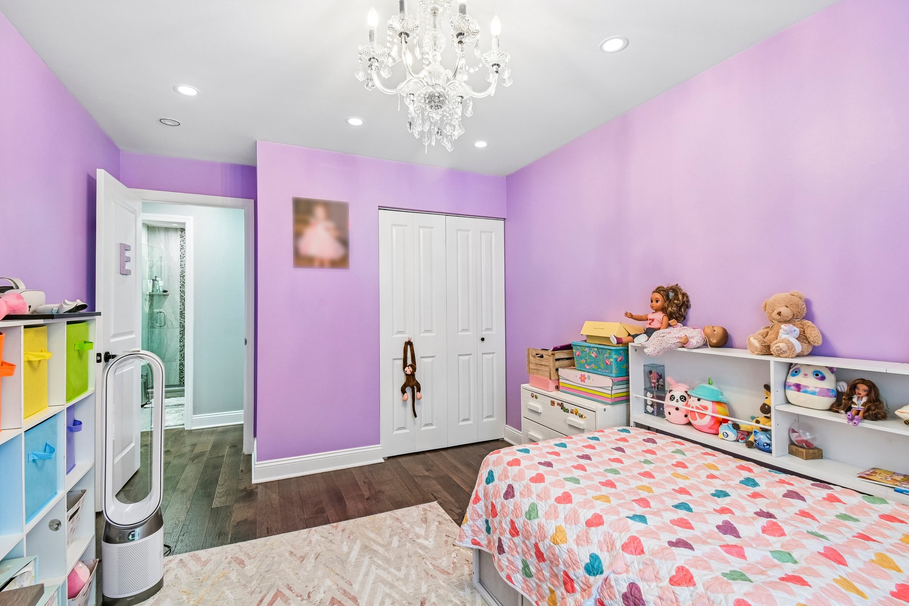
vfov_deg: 77.3
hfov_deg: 100.4
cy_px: 303
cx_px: 454
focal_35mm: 15
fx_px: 379
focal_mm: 10
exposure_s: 1/15
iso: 400
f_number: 8
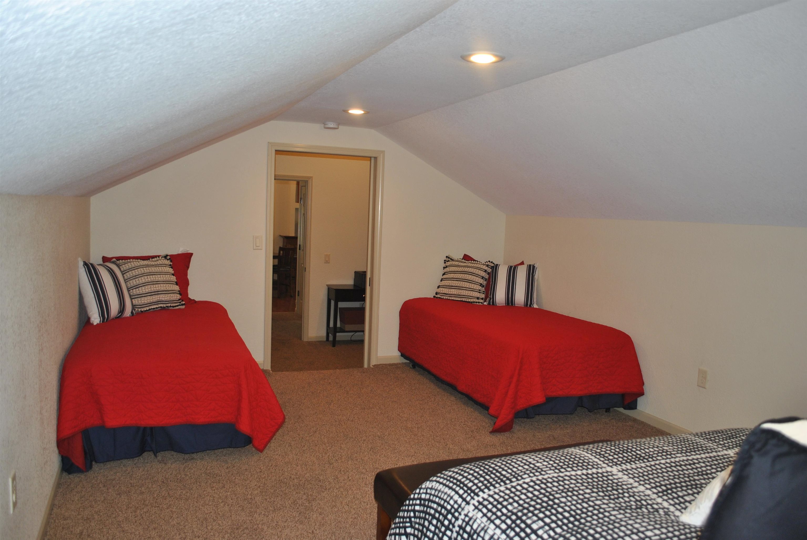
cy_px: 270
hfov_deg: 67.3
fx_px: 606
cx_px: 404
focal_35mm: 27
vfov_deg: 48.0
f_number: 3.5
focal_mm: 18
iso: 200
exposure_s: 1/60
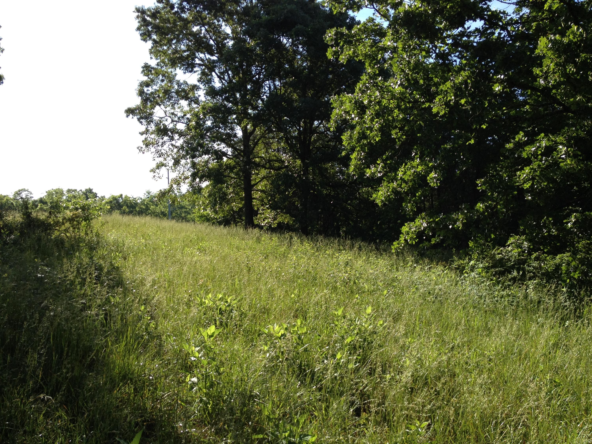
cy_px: 222
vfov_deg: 40.7
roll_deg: +2.5
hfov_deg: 52.6
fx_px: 599
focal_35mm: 35
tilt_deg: -0.8
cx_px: 296
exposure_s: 1/767
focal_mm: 4.28
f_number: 2.4
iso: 50
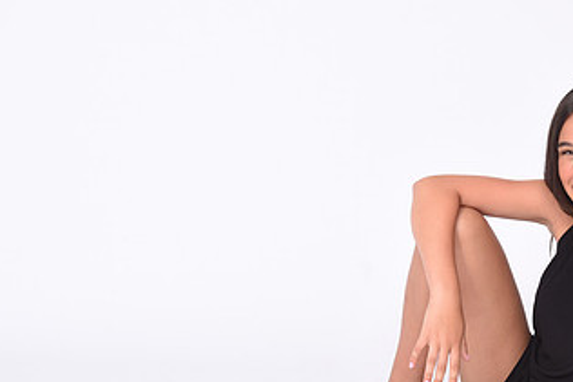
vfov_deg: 13.5
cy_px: 263
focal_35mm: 101
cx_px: 426
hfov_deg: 20.1
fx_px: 1608
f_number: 8
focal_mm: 55
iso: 200
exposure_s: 1/200
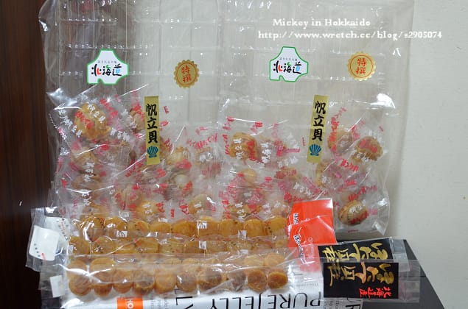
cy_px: 154
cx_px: 234
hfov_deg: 37.9
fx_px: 681
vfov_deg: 25.6
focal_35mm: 52
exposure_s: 1/20
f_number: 4.5
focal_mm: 35
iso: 1000
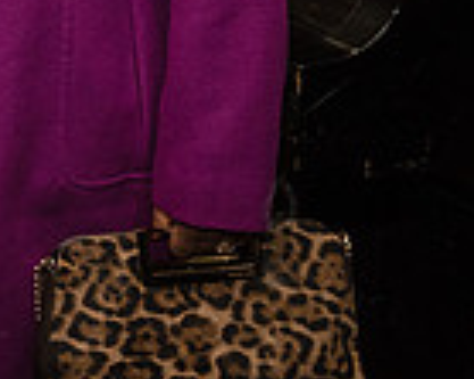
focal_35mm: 110
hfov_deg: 15.1
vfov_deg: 12.9
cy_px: -265
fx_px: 1542
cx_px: -382
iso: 1600
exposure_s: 1/250
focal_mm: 28
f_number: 4.5
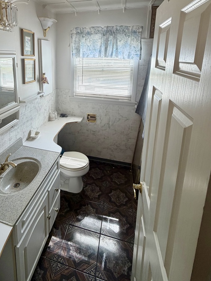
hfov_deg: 64.6
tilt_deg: -10.5
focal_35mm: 20
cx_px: 74
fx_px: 163
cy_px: 88
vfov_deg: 78.4
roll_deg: -0.2
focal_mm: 2.22
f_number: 2.2
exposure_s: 1/121
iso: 80
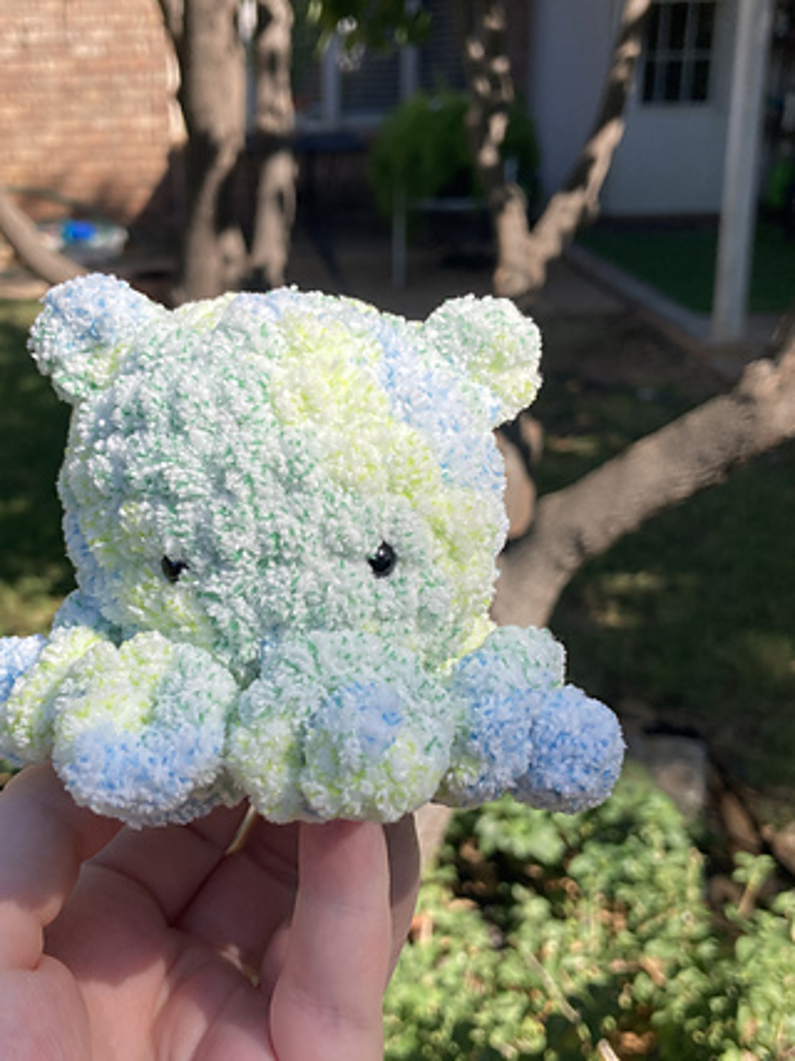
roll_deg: +0.4
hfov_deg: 34.1
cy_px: 609
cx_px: 276
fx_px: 1287
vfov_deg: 44.7
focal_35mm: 42
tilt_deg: -23.2
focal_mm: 3.99
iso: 20
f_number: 1.8
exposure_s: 1/1130
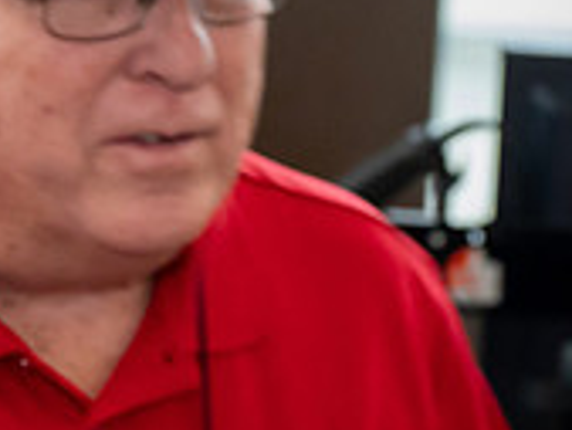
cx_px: -37
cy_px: 284
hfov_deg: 9.4
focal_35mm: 208
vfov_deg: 7.1
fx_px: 3439
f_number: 6
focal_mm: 63
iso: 5600
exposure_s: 1/100
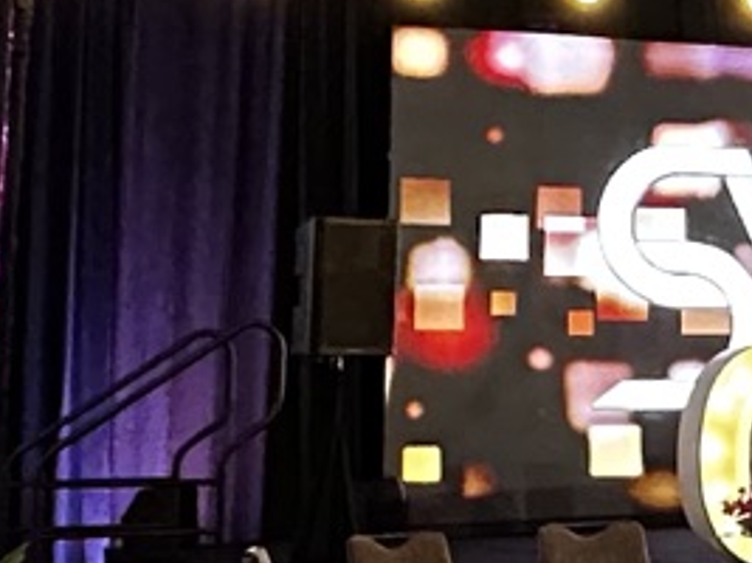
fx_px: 2280
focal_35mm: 105
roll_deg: +0.0
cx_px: 803
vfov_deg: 13.8
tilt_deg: +11.0
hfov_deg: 18.1
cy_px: -25
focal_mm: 2.22
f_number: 2.2
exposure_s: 1/60
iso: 640
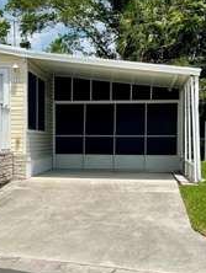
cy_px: 181
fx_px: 570
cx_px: 21
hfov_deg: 20.1
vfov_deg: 26.9
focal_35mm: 72
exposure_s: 1/5618
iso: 32
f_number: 1.6
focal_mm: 5.1
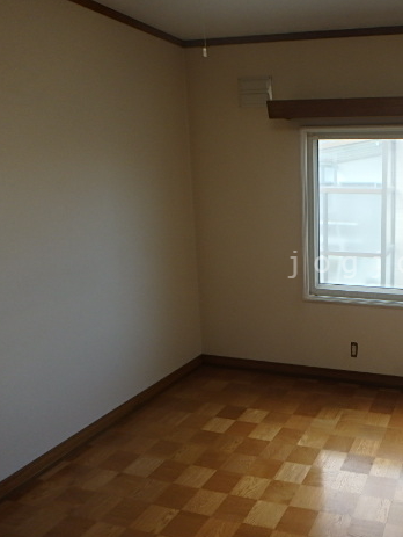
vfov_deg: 61.6
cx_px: 367
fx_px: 450
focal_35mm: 29
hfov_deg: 43.8
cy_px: 264
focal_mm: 3.7
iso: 125
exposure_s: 1/60
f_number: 3.5
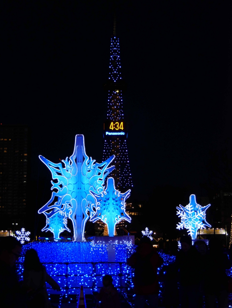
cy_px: 154
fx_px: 571
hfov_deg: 22.9
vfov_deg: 30.3
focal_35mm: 64
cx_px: 116
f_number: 4.4
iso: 1000
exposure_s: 1/80
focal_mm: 32
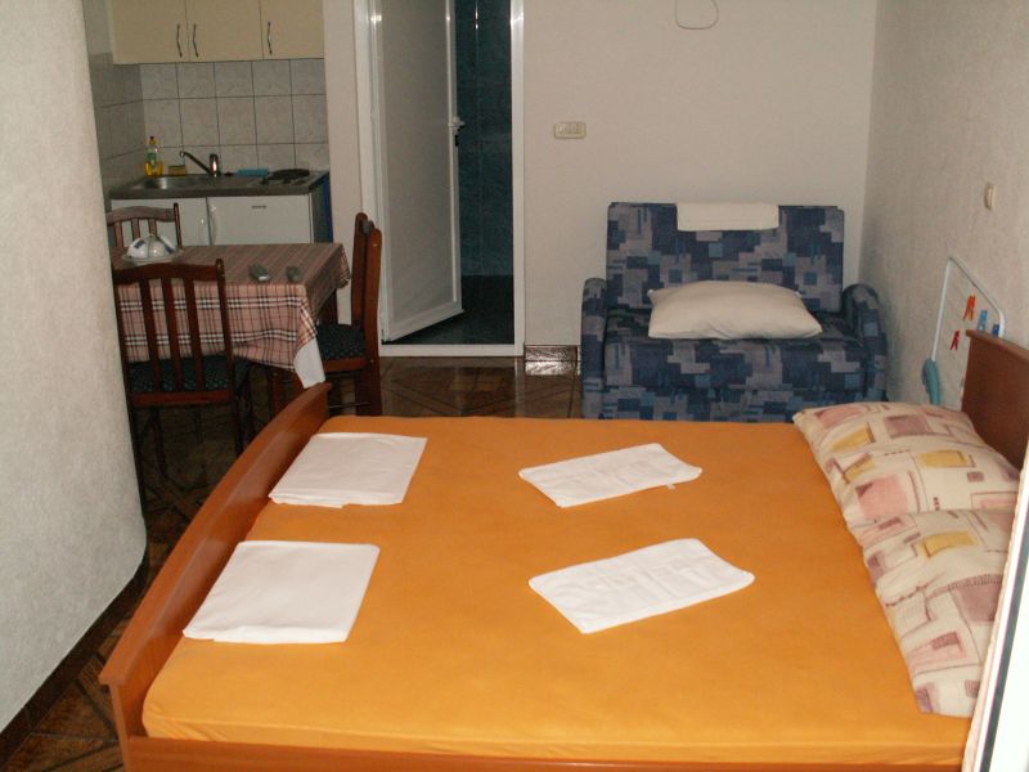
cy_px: 386
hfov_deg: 52.6
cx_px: 514
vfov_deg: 40.7
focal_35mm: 35
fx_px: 1040
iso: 160
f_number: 2.8
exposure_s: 1/40
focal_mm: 5.86
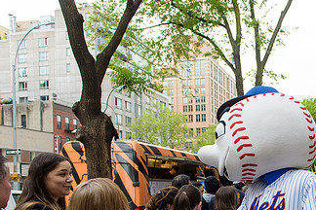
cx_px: 268
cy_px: 182
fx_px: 377
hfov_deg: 42.6
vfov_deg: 30.1
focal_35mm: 43
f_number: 4
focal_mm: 24
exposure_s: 1/250
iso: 200
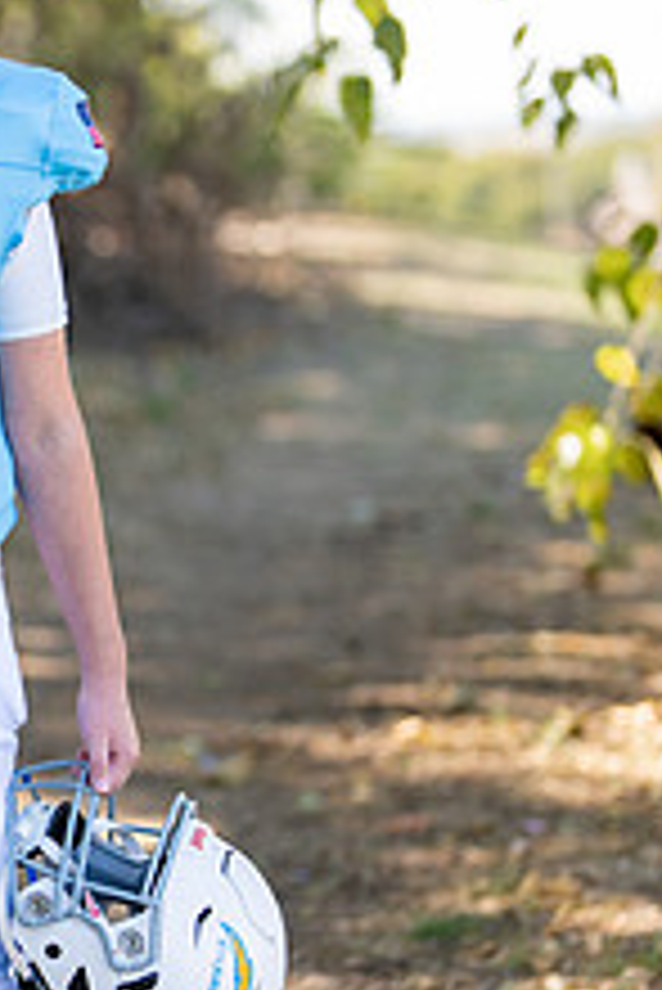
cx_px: -83
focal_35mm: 149
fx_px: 4103
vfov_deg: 13.8
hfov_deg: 9.1
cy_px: 574
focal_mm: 50
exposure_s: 1/1250
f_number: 1.2
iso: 100
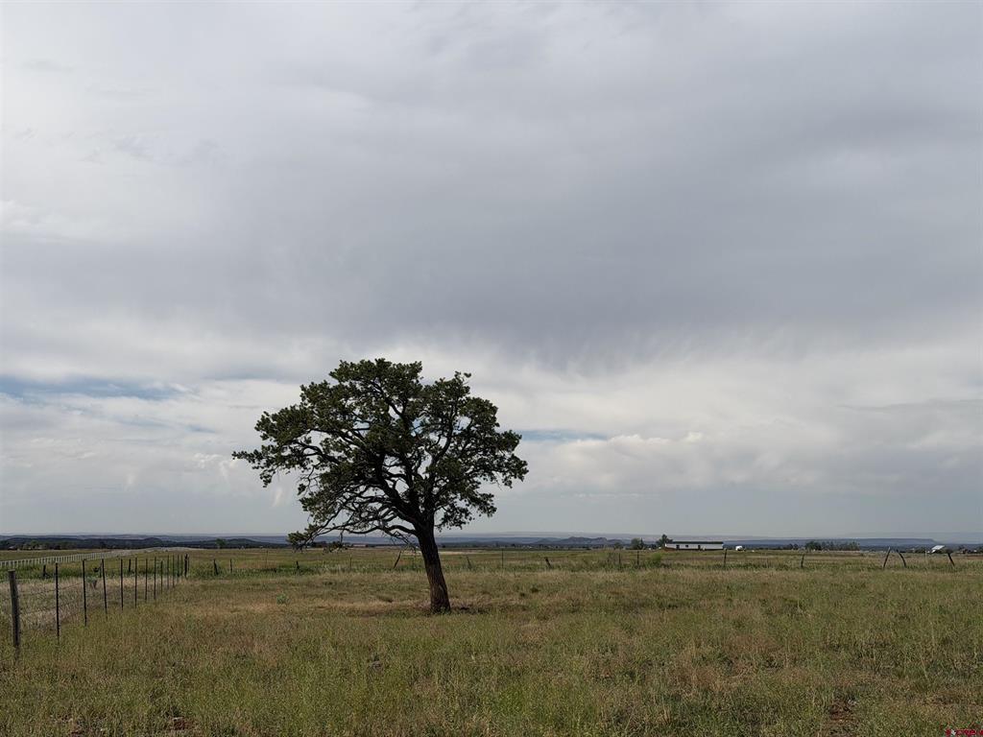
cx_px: 492
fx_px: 1363
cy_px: 368
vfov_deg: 30.3
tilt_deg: +5.9
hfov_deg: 39.7
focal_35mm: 48
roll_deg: +0.1
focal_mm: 6.76
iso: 80
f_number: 1.78
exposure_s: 1/11364
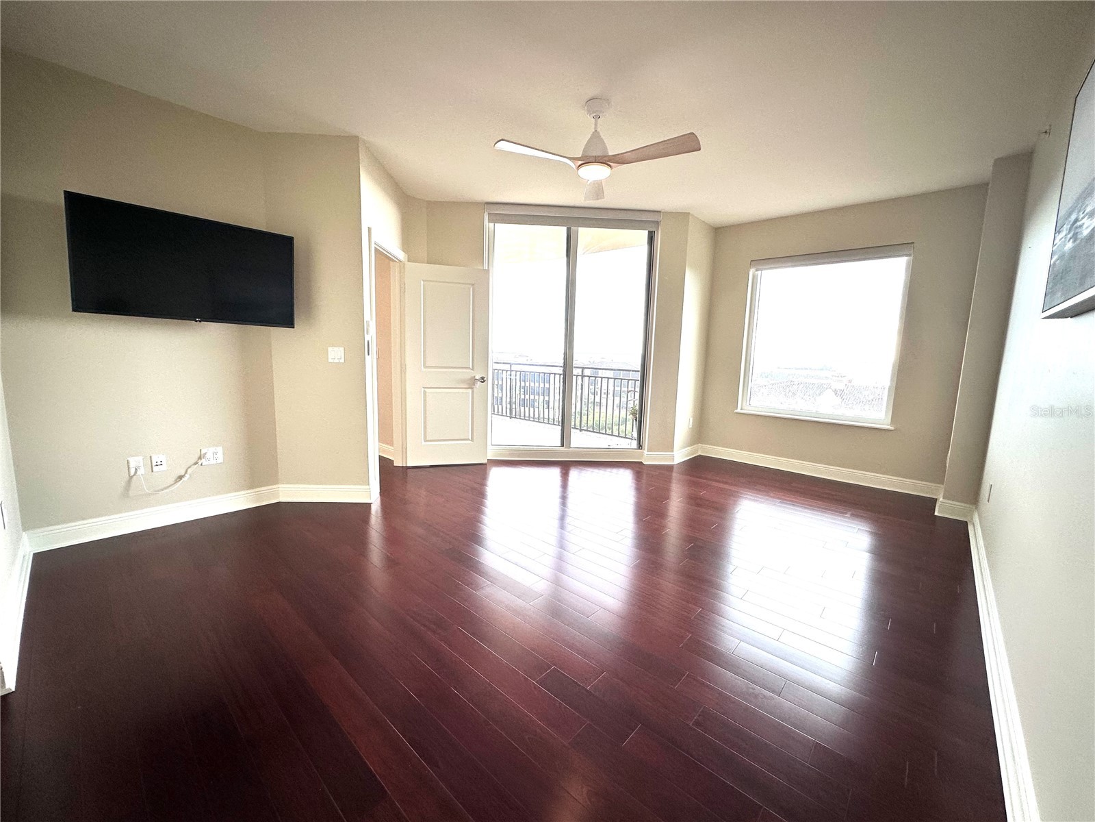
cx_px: 548
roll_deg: -1.6
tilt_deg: -7.3
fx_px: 443
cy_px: 411
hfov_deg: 102.1
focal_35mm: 14
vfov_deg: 85.7
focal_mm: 2.22
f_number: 2.2
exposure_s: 1/99
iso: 80
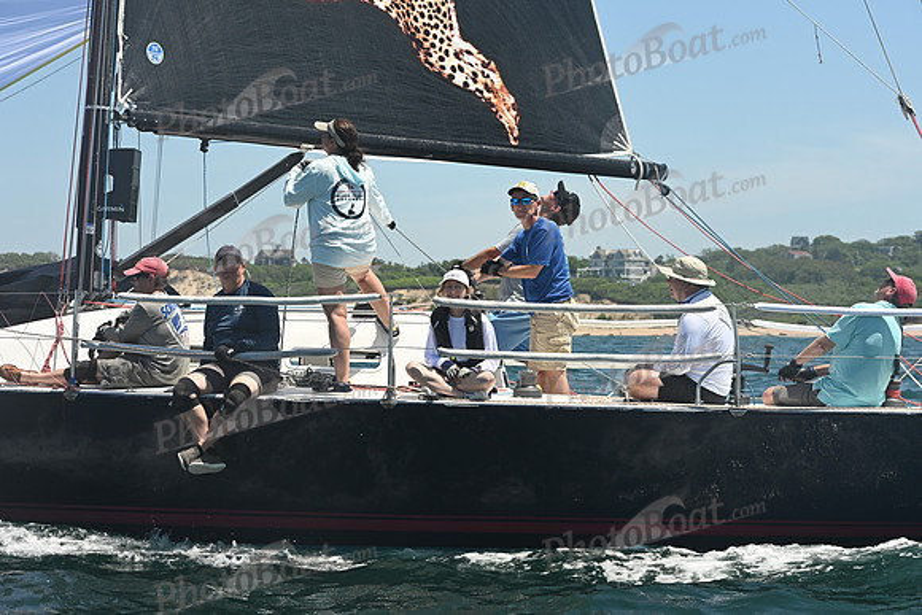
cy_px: 308
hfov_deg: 22.1
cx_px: 461
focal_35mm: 92
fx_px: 2357
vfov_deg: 14.9
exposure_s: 1/1000
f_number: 8
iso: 320
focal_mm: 92
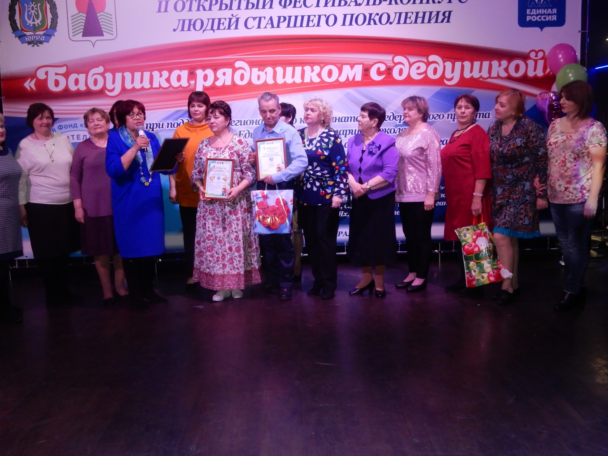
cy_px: 221
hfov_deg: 47.9
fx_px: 685
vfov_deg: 36.8
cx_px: 295
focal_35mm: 39
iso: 360
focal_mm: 6.4
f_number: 4
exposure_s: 1/30
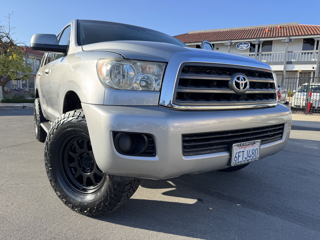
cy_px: 120
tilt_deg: -8.4
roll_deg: -2.1
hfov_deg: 71.6
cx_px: 160
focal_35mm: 24
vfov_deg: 56.8
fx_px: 222
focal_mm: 6.76
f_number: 1.78
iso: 80
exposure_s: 1/756
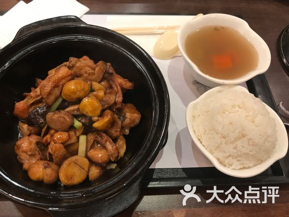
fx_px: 251
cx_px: 136
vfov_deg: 46.8
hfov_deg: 59.9
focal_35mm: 30
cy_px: 102
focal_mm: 3.99
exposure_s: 1/17
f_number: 1.8
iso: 40
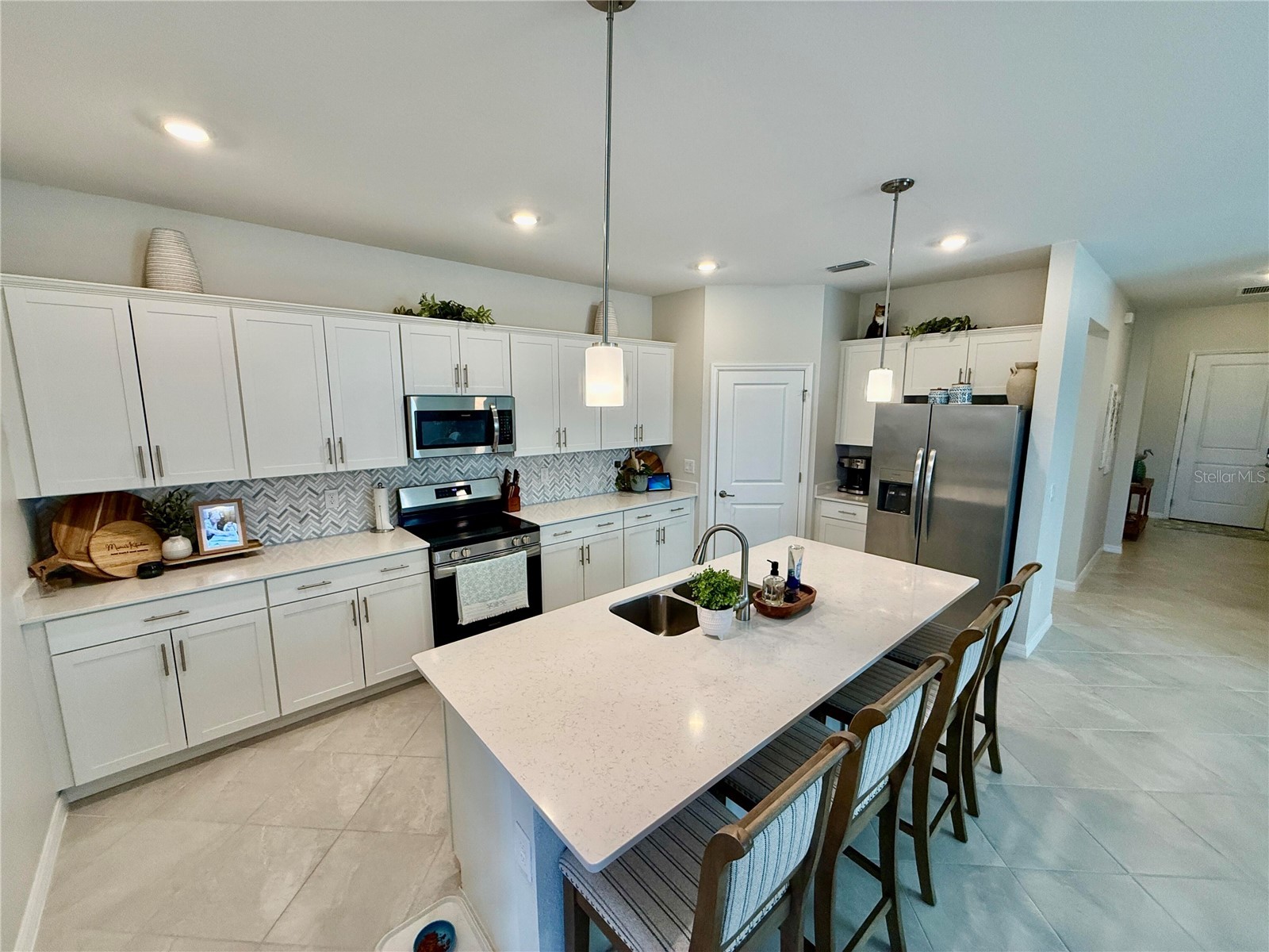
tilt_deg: -8.3
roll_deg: -0.2
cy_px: 476
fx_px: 513
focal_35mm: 14
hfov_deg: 102.1
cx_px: 634
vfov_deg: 85.7
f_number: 2.2
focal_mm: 2.22
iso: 160
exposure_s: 1/120
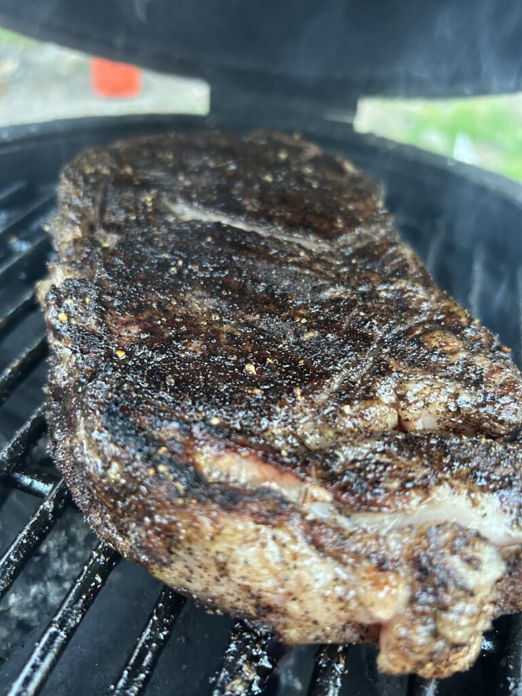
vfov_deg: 67.3
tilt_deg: -43.3
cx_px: 261
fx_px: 523
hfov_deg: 53.1
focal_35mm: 26
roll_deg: -7.2
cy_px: 348
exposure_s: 1/60
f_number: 1.5
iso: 500
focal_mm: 5.7
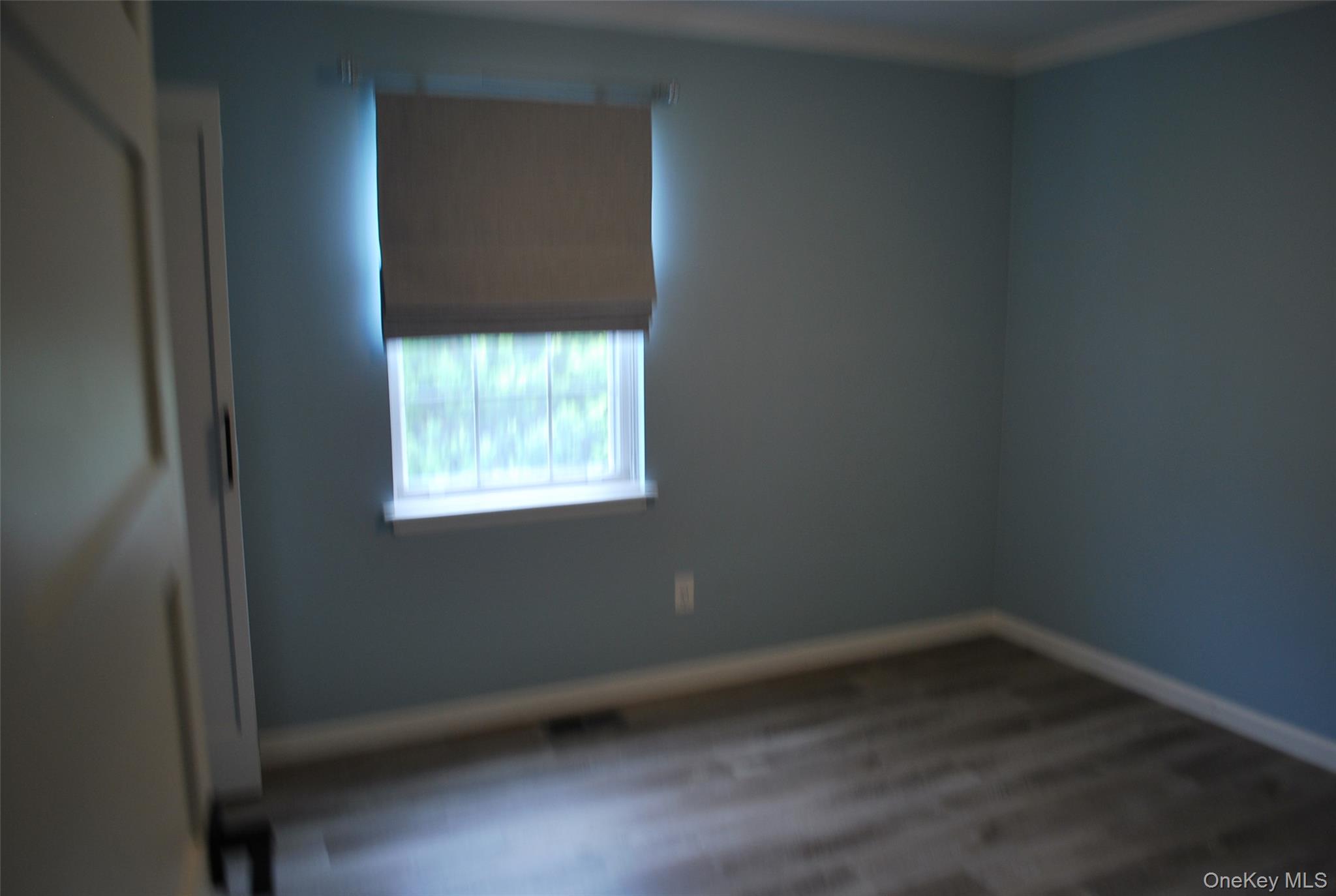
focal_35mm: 27
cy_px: 448
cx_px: 668
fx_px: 1004
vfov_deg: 48.1
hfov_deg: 67.3
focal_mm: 18
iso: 200
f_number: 3.5
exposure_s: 1/30
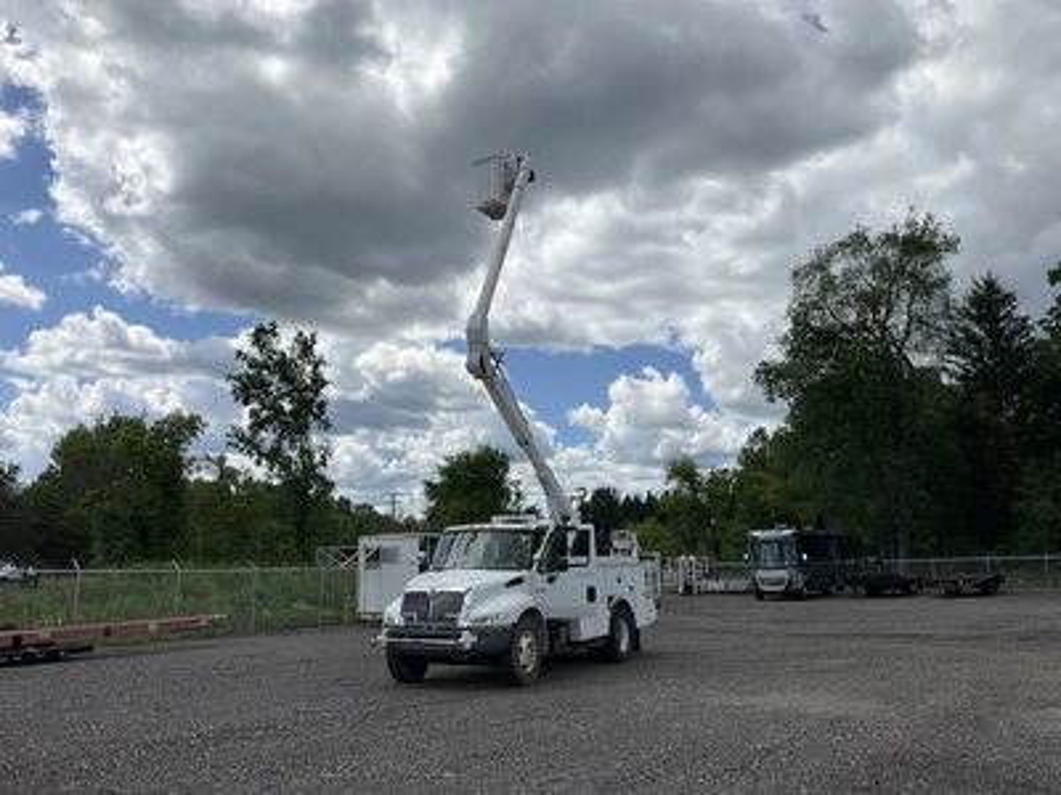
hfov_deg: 61.7
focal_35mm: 29
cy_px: 398
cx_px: 530
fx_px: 889
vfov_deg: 48.2
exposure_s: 1/3788
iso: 25
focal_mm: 3
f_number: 1.8
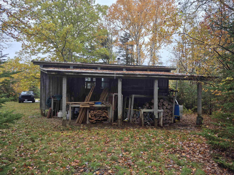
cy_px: 88
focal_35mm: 23
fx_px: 155
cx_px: 117
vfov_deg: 58.9
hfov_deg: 73.9
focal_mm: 5.4
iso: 25
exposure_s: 1/243
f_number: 1.8
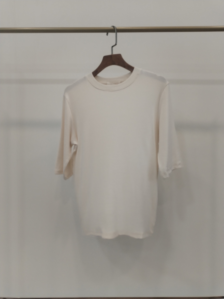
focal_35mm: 29
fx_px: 250
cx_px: 112
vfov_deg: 61.7
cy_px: 150
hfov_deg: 48.2
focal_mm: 4.75
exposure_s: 1/120
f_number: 1.8
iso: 297
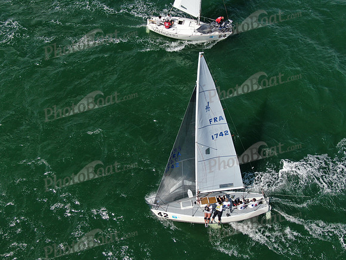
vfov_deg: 38.7
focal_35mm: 37
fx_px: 370
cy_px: 130
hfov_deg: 50.1
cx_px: 173
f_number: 3.4
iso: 100
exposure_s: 1/1250
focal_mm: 6.35
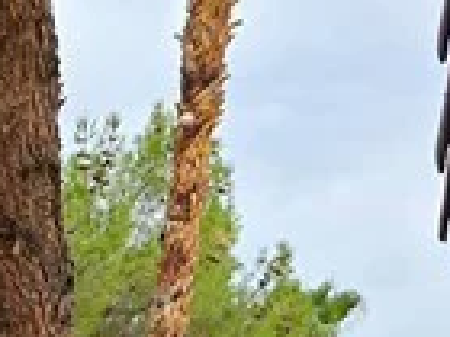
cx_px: -357
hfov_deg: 11.0
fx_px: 2184
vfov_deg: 7.8
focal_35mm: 168
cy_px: 950
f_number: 1.7
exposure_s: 1/296
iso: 12
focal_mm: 6.3
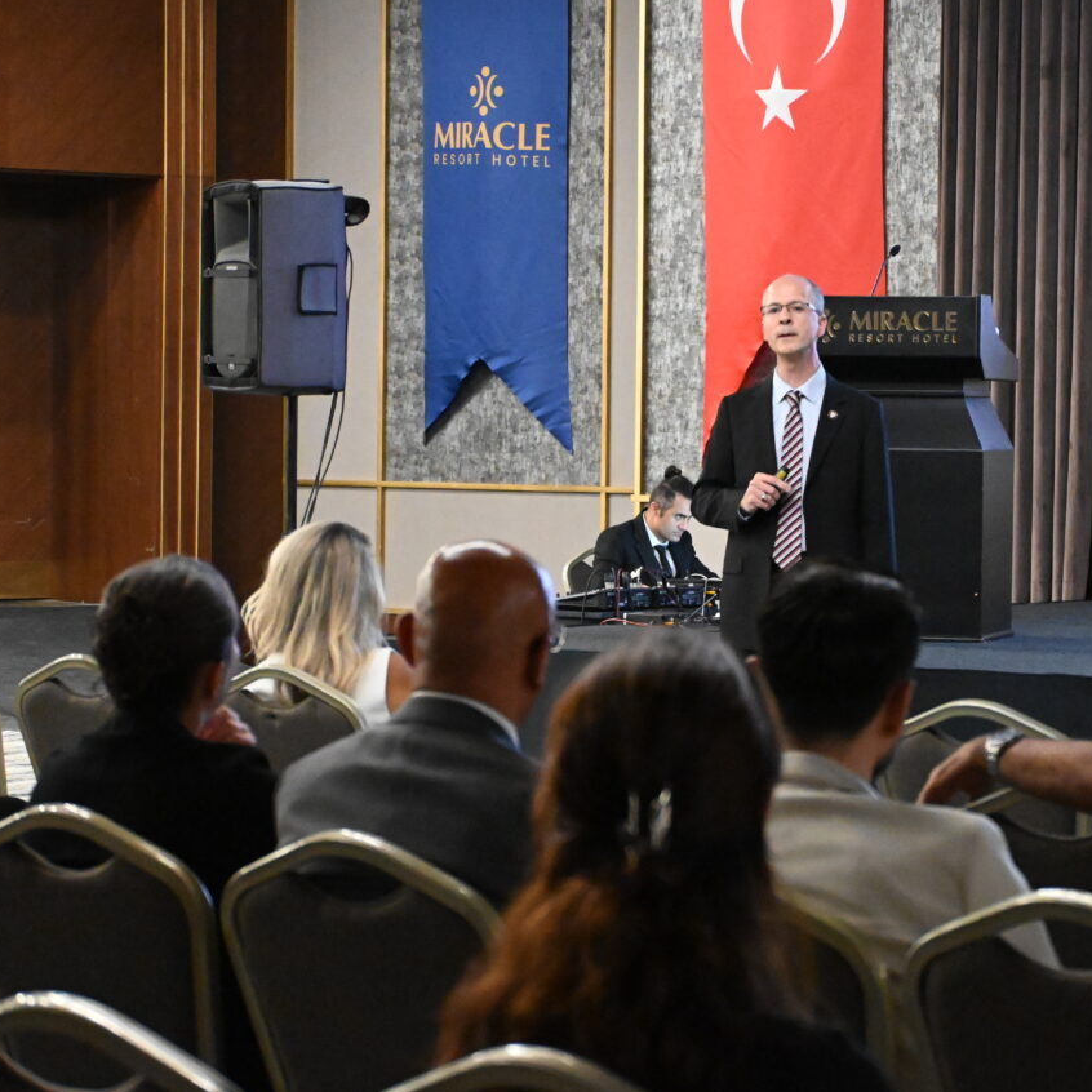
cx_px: 755
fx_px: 3855
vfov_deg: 16.1
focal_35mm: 108
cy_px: 545
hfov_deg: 16.1
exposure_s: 1/60
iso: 11400
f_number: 5
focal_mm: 56
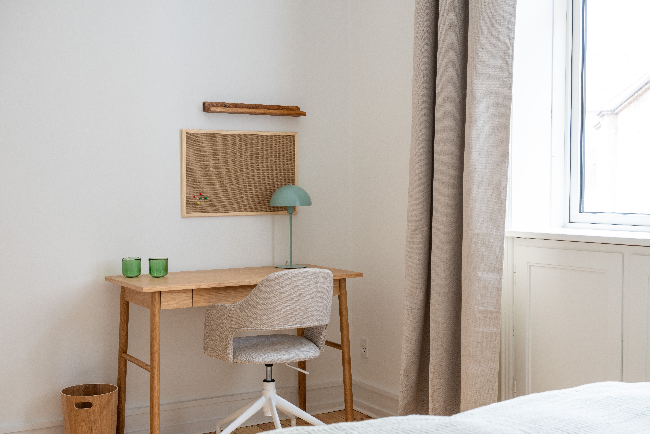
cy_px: 217
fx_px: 831
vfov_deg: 29.3
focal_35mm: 46
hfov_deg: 42.7
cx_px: 325
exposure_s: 6
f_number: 7.1
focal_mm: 46
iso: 125
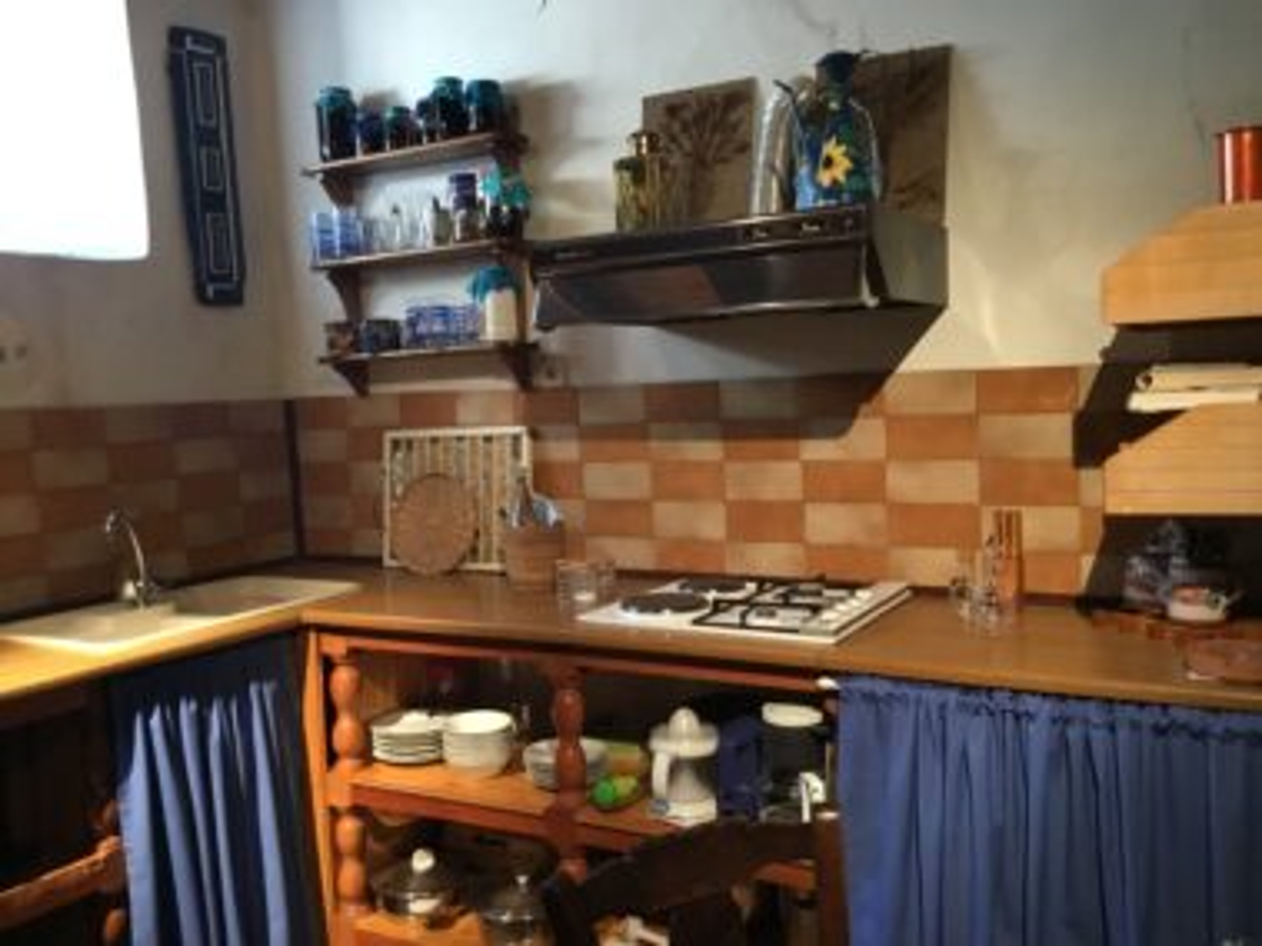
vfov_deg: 45.4
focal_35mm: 31
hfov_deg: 58.4
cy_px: 473
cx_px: 631
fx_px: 1130
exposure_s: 1/17
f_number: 2.4
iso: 200
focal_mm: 3.3
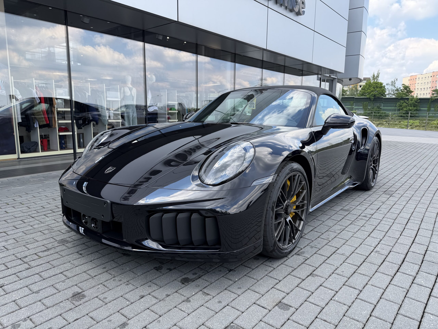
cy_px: 164
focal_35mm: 24
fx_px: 304
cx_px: 219
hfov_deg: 71.6
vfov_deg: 56.8
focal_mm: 6.76
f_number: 1.78
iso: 80
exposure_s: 1/888
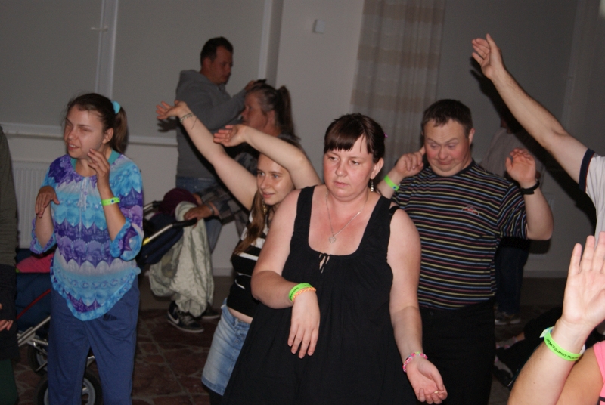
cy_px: 202
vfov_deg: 25.8
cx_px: 302
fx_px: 884
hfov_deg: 37.8
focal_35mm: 52
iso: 400
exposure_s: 1/60
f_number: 4.5
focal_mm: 35
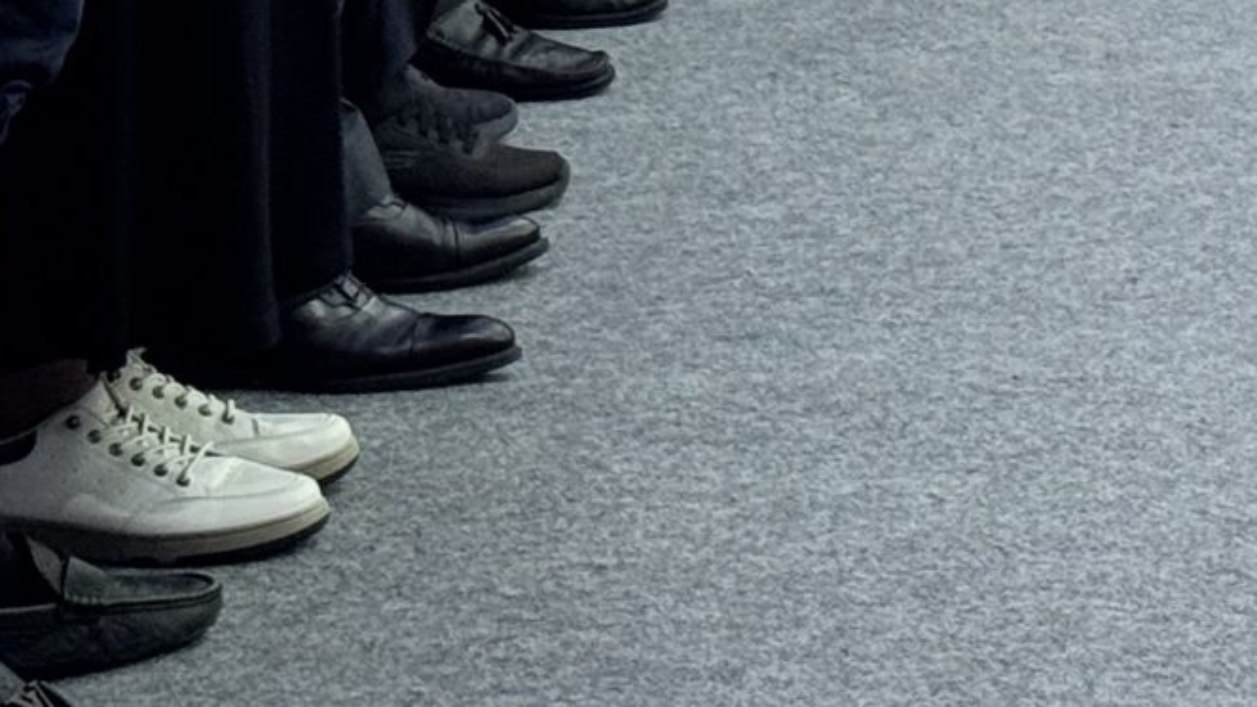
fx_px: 6733
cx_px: 1350
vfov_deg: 5.8
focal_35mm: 202
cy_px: -1052
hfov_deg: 10.5
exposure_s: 1/54
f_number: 1.78
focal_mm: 6.76
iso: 64
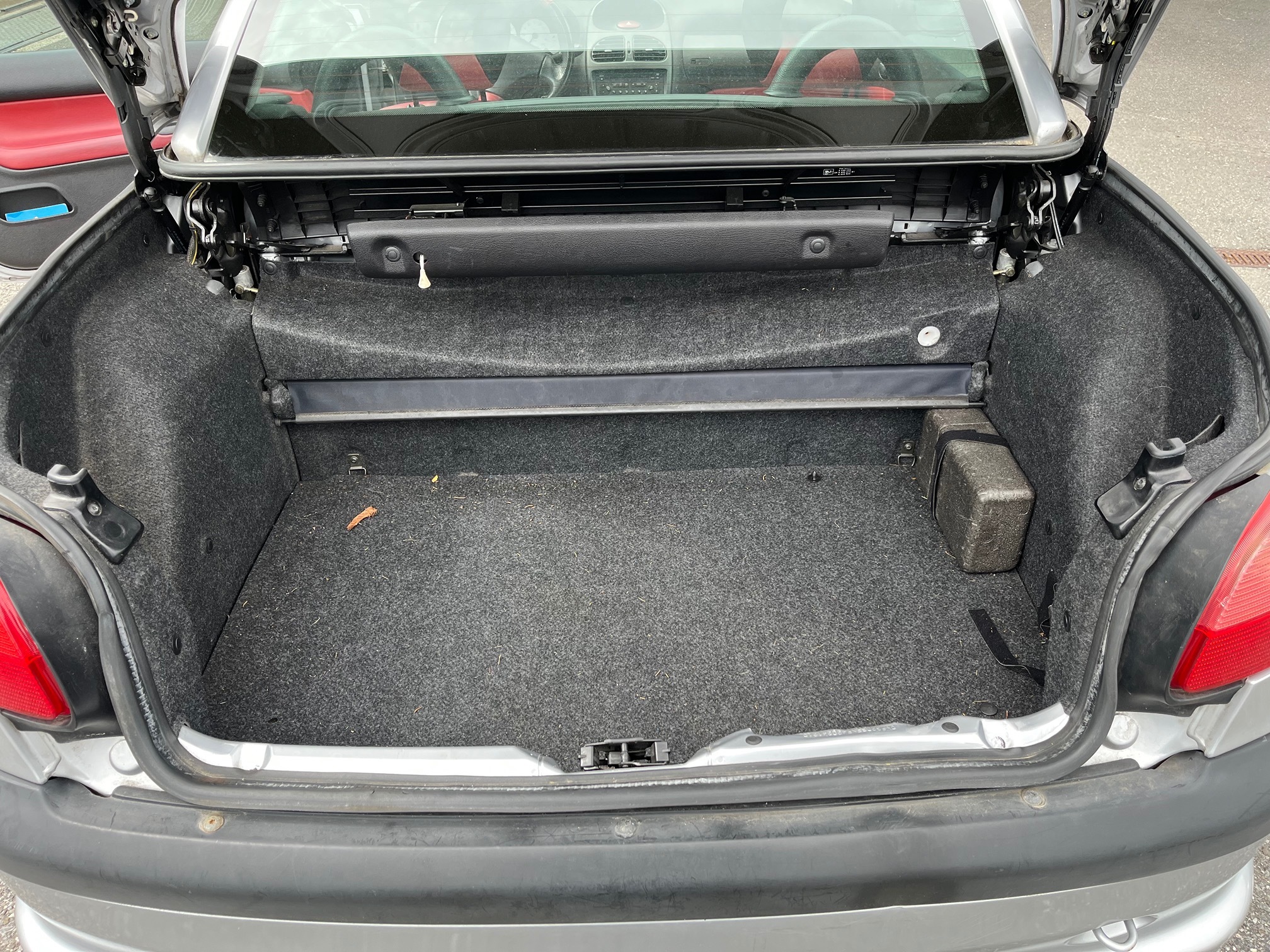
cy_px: 476
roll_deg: +2.3
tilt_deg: -34.7
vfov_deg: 53.1
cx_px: 635
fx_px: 954
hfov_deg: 67.3
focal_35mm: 26
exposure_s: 1/264
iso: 50
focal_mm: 5.1
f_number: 1.6
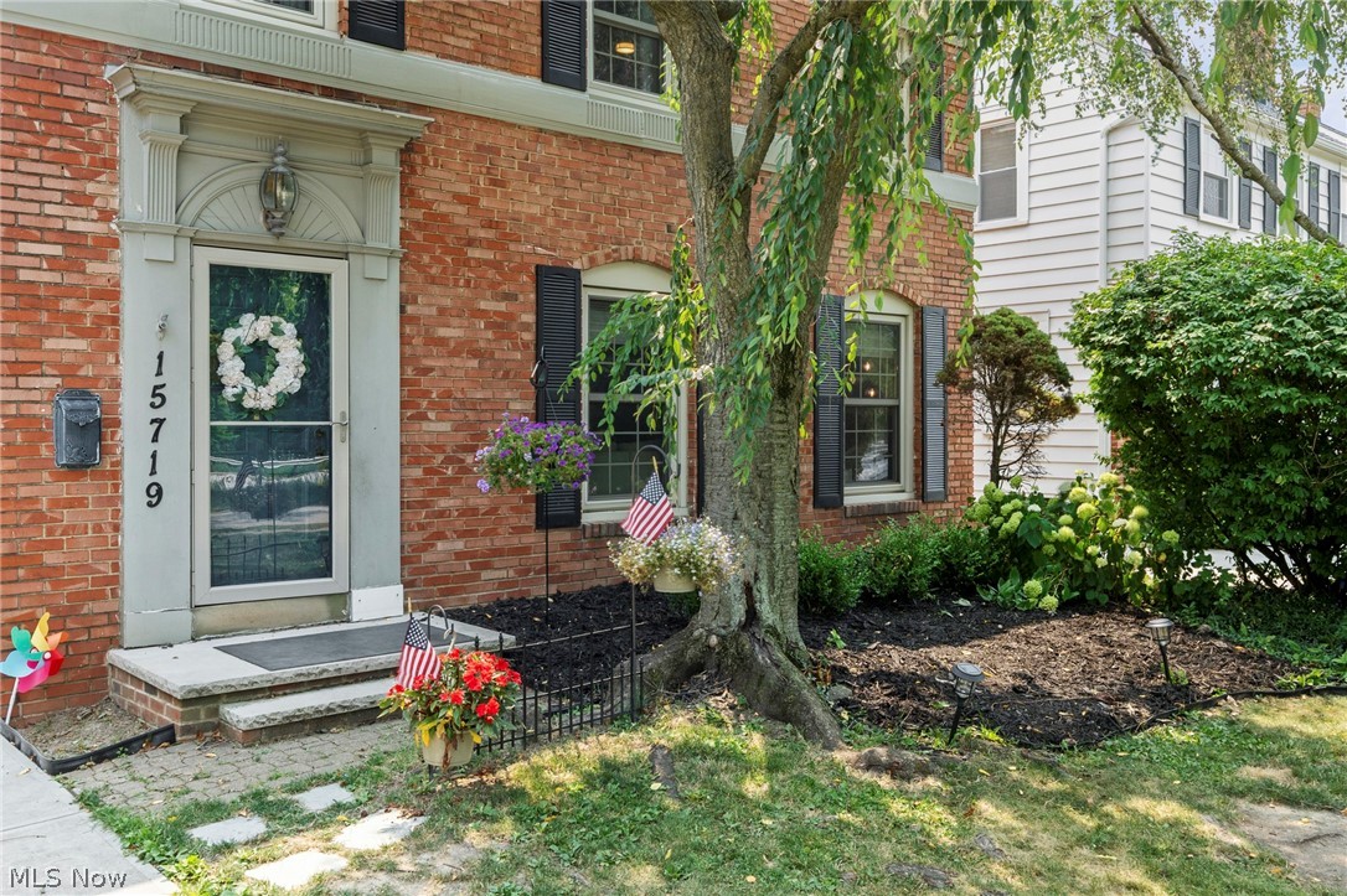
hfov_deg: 62.0
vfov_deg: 43.6
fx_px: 1122
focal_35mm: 30
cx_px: 674
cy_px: 448
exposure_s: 1/30
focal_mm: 20
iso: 250
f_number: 9
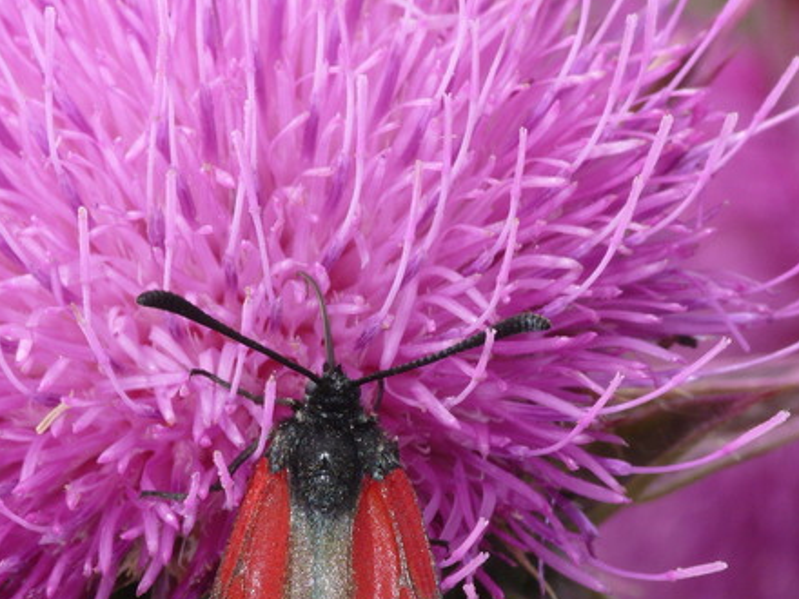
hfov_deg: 9.1
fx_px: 5032
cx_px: 374
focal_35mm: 218
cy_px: 508
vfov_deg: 6.8
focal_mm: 31.8
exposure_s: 1/160
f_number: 11
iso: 200
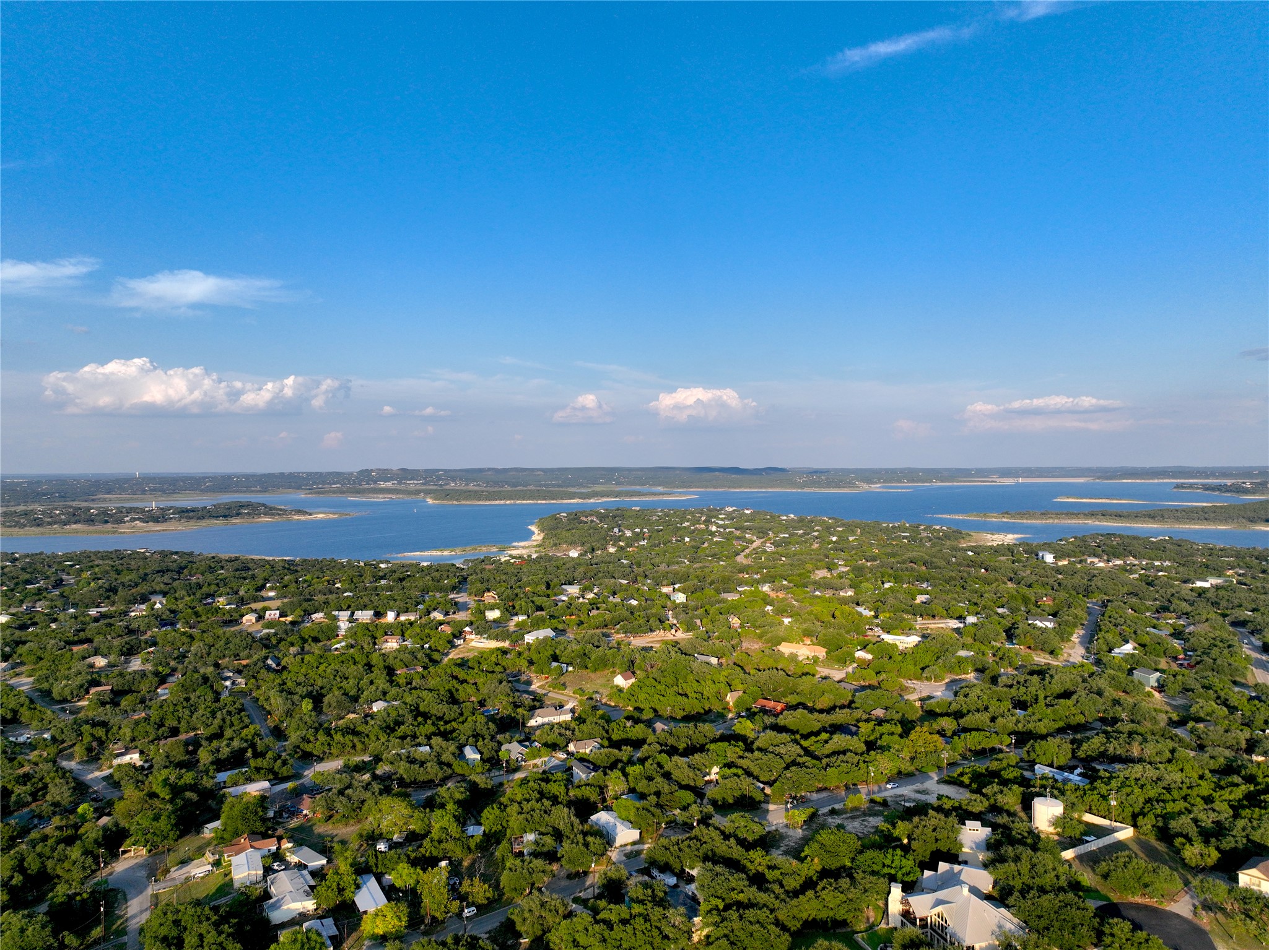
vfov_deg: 56.8
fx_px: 879
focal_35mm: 24
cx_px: 634
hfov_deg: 71.6
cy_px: 475
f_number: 2.8
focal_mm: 12.29
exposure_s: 1/2000
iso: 100
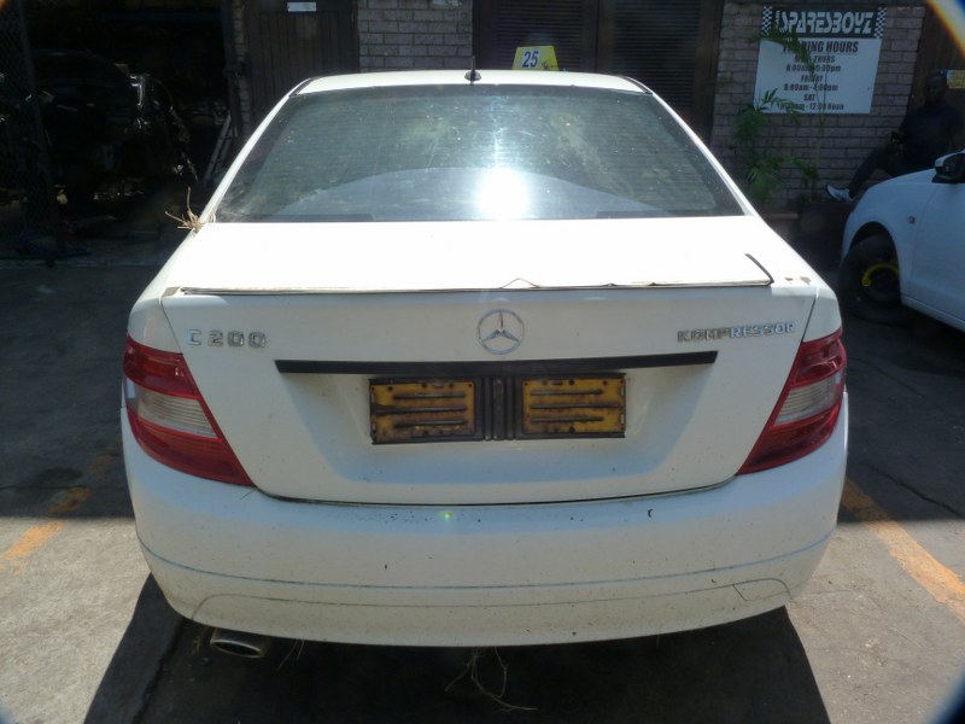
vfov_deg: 54.9
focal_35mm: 25
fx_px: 697
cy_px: 362
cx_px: 482
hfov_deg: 69.4
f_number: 5.6
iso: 125
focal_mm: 4.5
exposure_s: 1/250
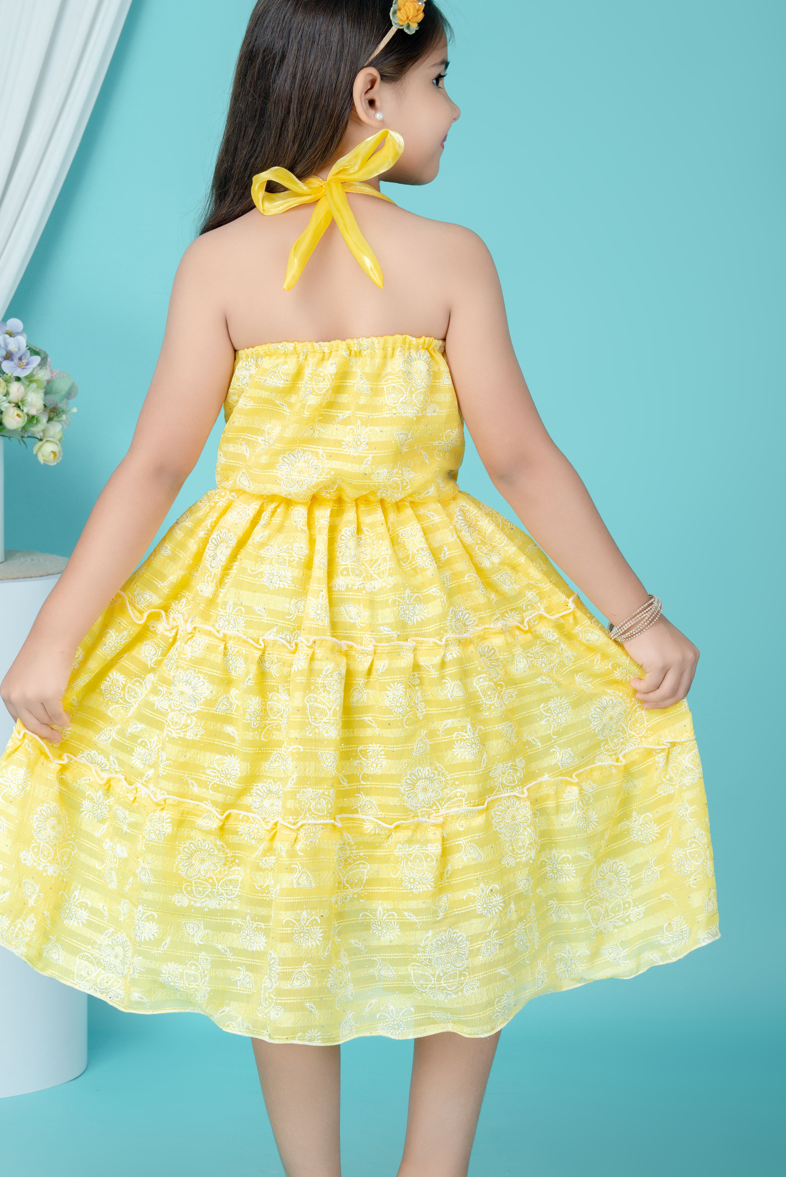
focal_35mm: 102
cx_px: 327
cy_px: 631
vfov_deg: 20.0
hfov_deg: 13.4
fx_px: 3337
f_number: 11
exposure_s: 1/160
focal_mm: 85
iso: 400
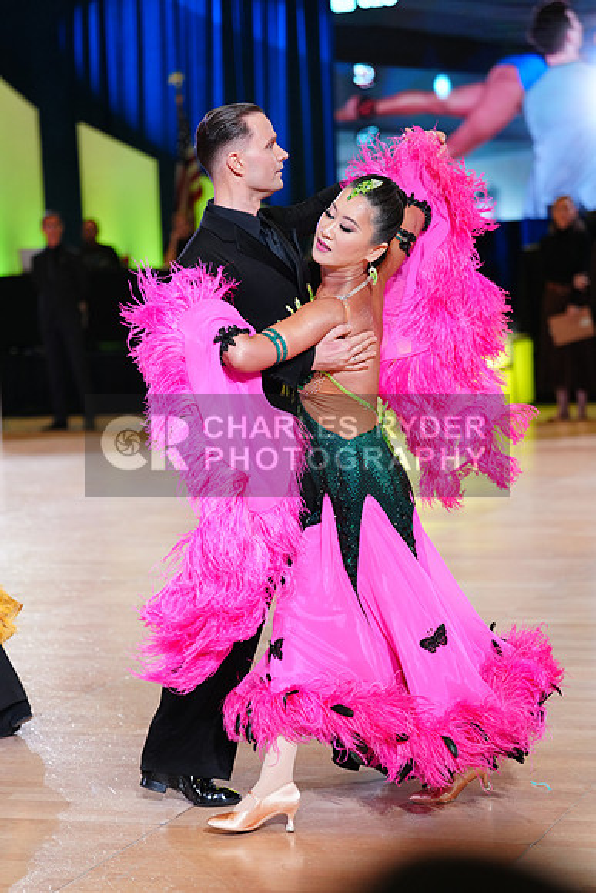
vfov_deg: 23.1
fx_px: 2184
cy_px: 446
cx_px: 298
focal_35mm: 88
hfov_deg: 15.5
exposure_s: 1/400
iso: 2000
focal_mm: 88
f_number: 2.8
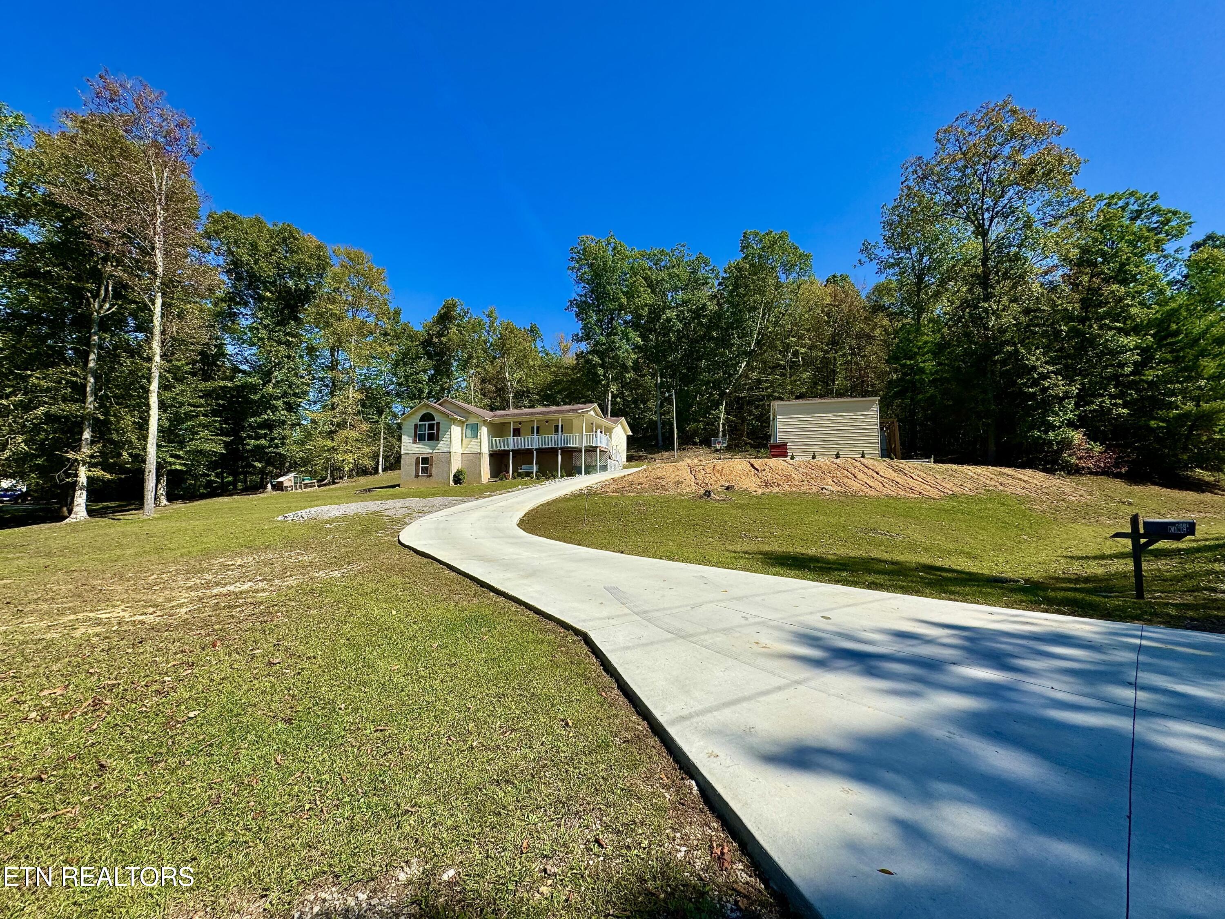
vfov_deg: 85.7
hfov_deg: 102.1
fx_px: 495
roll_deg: -0.6
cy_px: 460
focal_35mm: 14
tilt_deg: +5.7
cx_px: 612
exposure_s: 1/2494
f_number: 2.2
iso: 50
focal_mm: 2.22
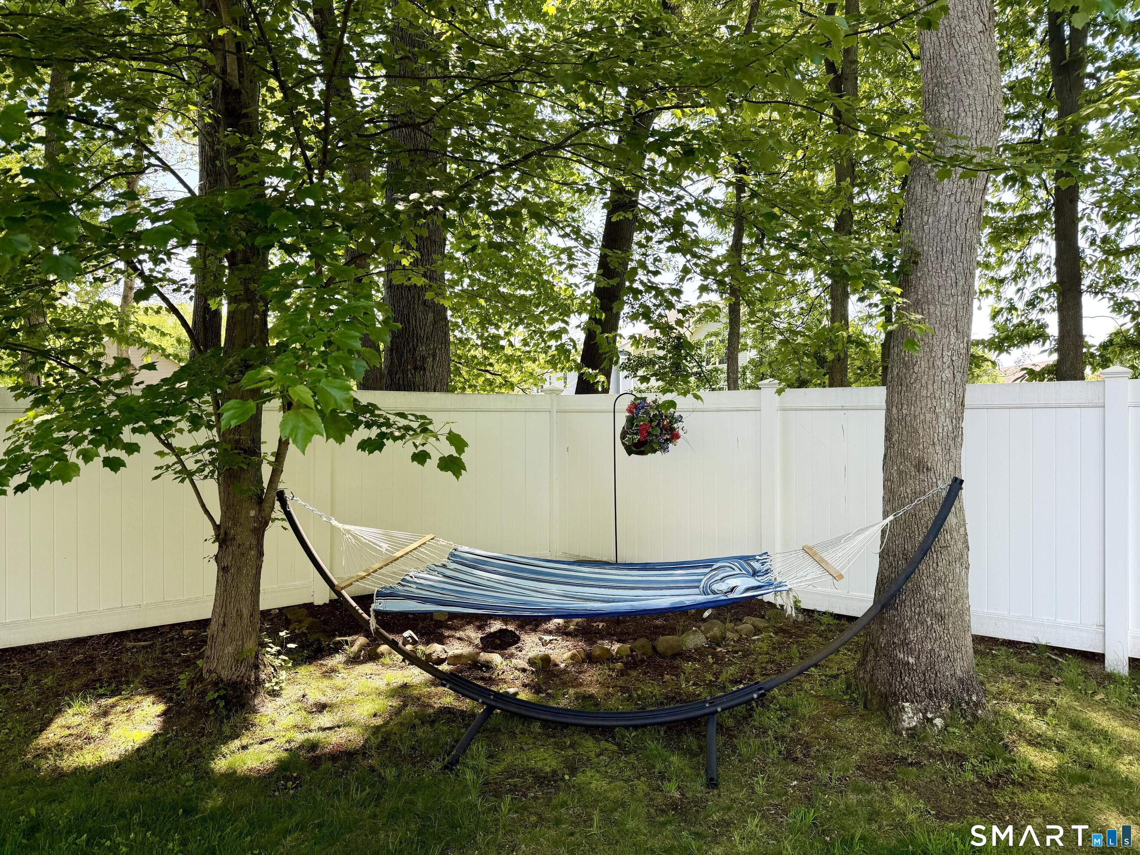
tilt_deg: -0.1
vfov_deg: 56.8
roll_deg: +0.6
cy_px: 428
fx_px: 790
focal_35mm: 24
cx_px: 570
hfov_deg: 71.6
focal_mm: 6.76
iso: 100
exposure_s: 1/643
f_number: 1.78
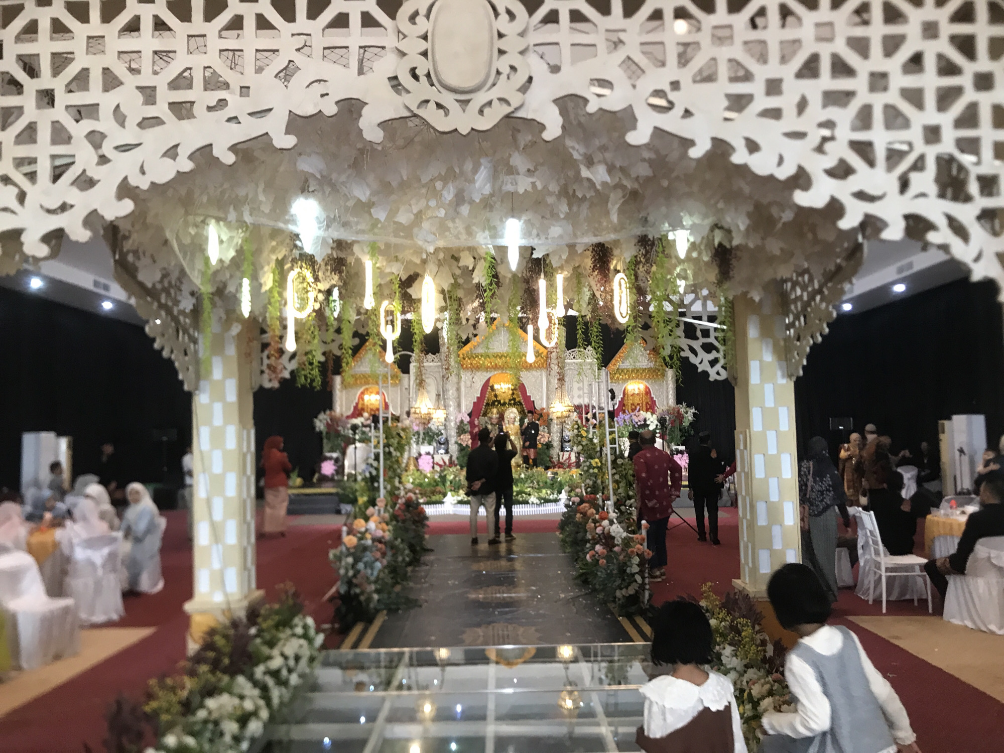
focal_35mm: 28
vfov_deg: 49.7
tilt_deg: +4.6
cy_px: 376
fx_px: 812
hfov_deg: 63.4
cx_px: 502
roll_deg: +0.8
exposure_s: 1/17
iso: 50
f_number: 1.8
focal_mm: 3.99
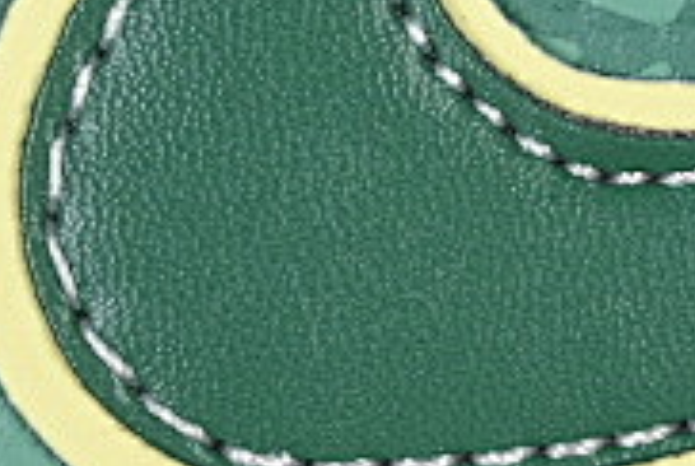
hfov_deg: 4.6
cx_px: 939
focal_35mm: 444
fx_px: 8586
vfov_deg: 3.1
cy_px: 172
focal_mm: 50
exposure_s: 1/80
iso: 160
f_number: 7.1
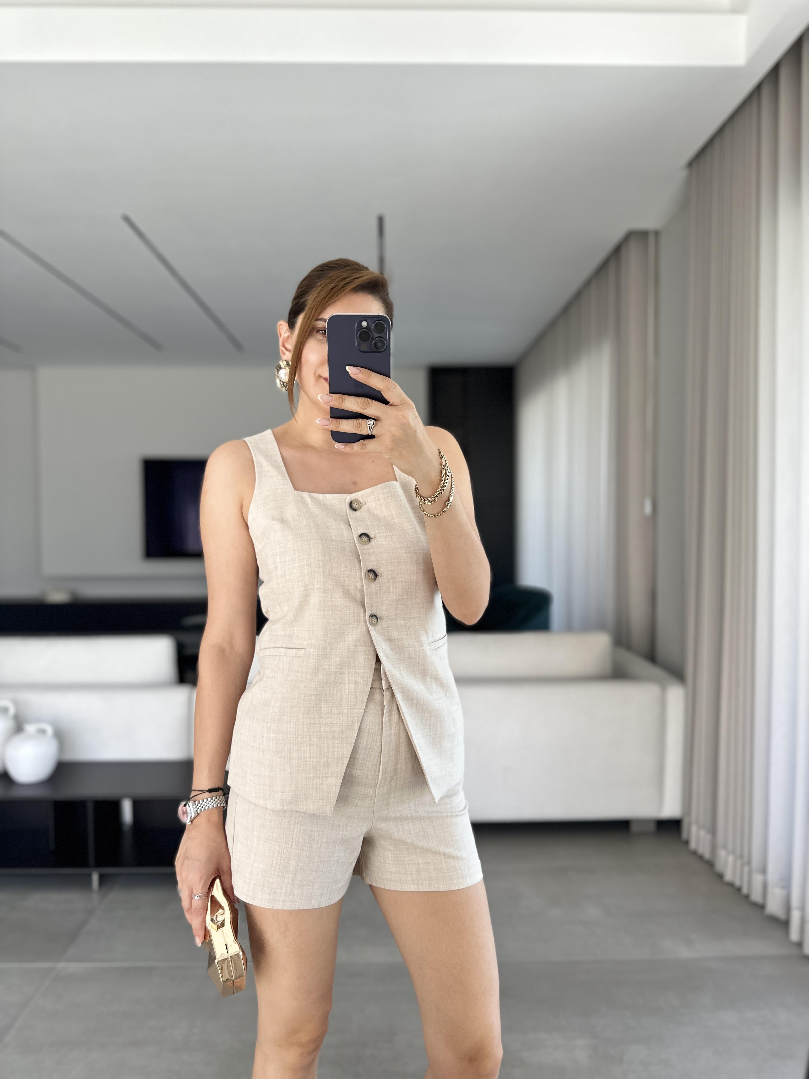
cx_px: 404
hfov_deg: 56.8
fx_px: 748
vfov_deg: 71.6
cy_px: 540
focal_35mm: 24
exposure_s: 1/121
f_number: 1.78
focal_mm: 6.86
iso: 160
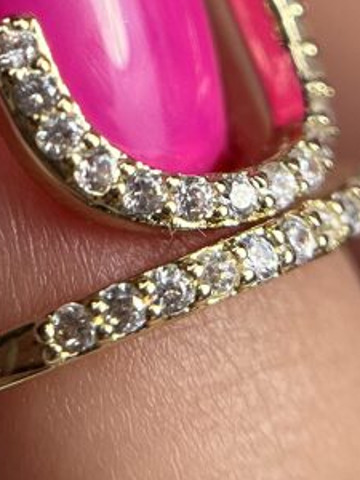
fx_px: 1733
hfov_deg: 11.8
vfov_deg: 15.2
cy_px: -106
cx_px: 53
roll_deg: -12.4
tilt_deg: -41.8
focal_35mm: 125
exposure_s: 1/608
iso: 50
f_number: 1.6
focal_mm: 5.1
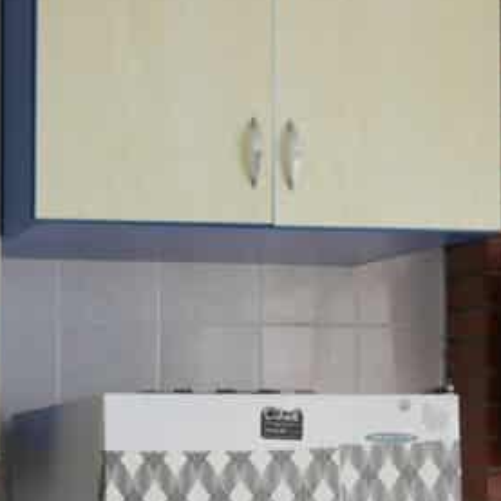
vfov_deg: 16.1
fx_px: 1752
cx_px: -313
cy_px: 411
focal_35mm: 107
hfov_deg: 14.8
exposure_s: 1/160
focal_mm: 17
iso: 160
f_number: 4
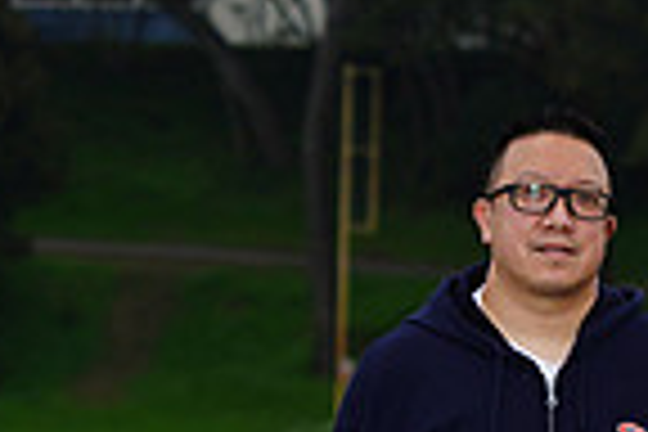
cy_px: 810
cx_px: 842
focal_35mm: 402
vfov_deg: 3.4
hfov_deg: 5.1
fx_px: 7235
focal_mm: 100
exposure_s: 1/160
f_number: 5
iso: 200
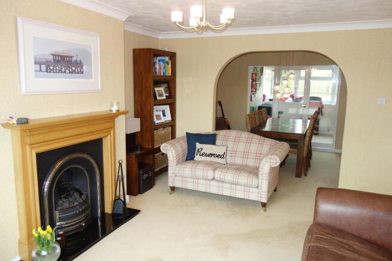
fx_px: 305
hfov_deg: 65.5
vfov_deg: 46.4
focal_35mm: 28
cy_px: 130
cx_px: 196
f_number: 1.8
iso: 125
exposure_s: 1/80
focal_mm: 10.4
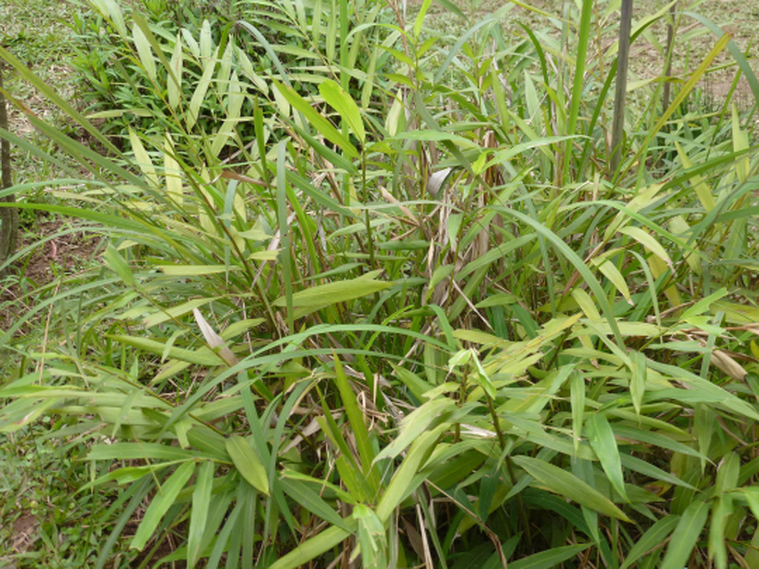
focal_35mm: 49
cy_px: 284
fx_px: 1074
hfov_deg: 38.9
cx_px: 380
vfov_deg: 29.7
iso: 160
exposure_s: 1/80
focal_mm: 8.7
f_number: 4.1
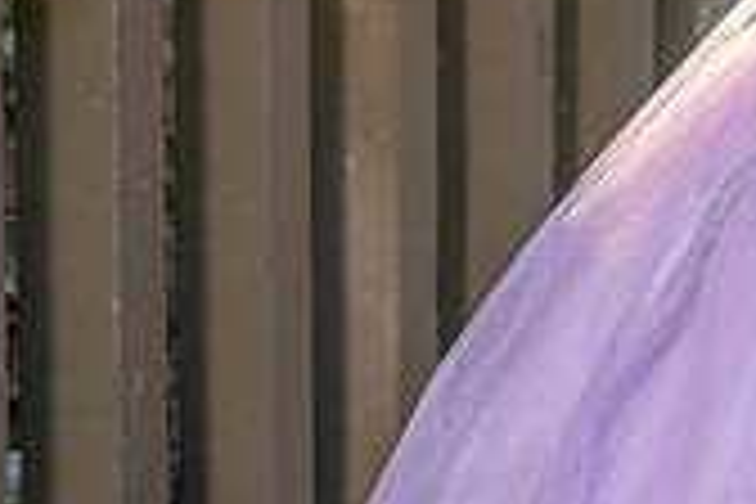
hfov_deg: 8.3
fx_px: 5082
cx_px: 1094
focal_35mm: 242
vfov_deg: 5.6
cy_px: -277
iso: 400
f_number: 4.5
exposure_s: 1/200
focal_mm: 70
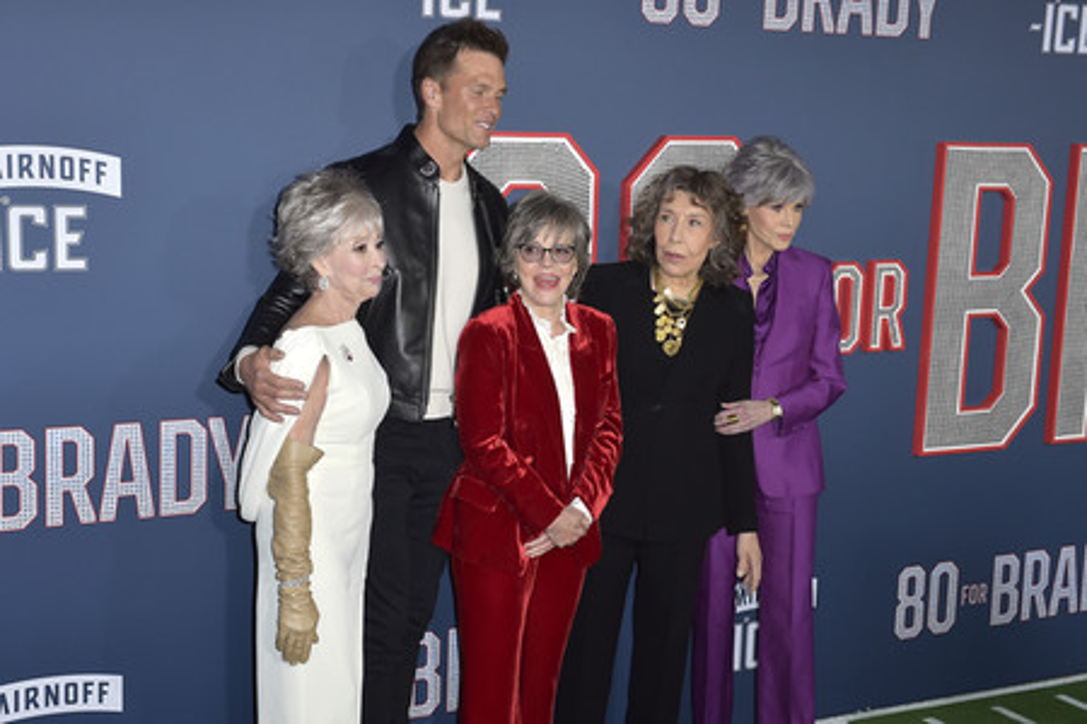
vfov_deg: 29.9
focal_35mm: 45
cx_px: 544
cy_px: 362
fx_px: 1359
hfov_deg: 43.6
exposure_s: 1/250
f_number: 6.3
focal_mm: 45
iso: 500
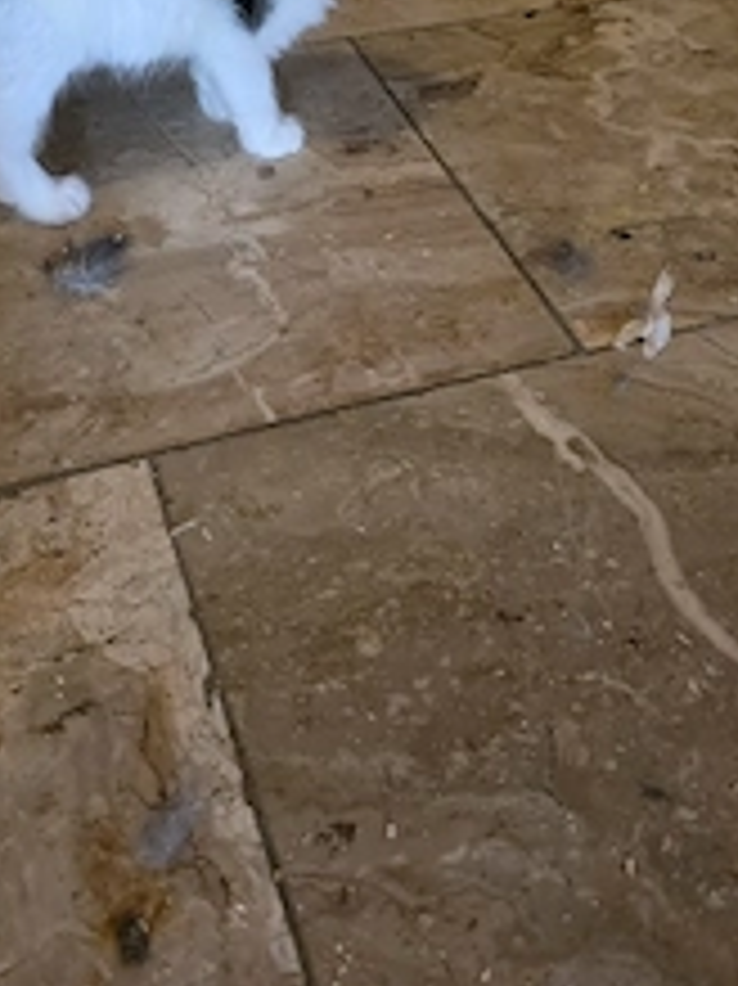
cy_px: 180
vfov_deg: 42.5
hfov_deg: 34.3
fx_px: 1195
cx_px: 369
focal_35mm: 42
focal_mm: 6.3
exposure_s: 1/50.3
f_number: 1.7
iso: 1600
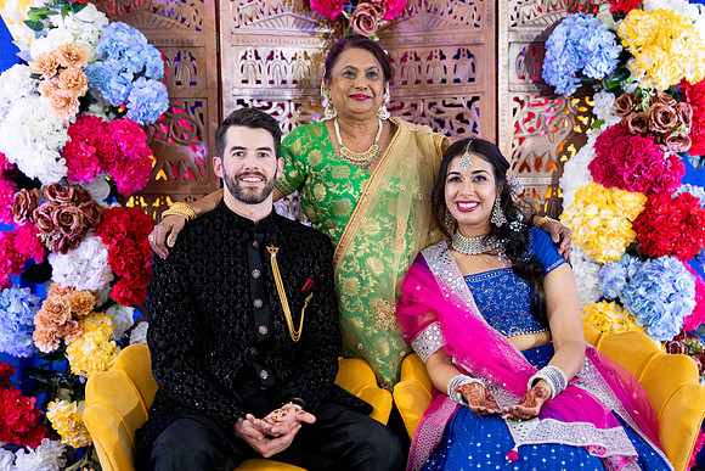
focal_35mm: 57
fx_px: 1116
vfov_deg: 23.8
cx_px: 352
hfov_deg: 35.0
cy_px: 236
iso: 1250
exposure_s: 1/125
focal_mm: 57
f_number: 2.8
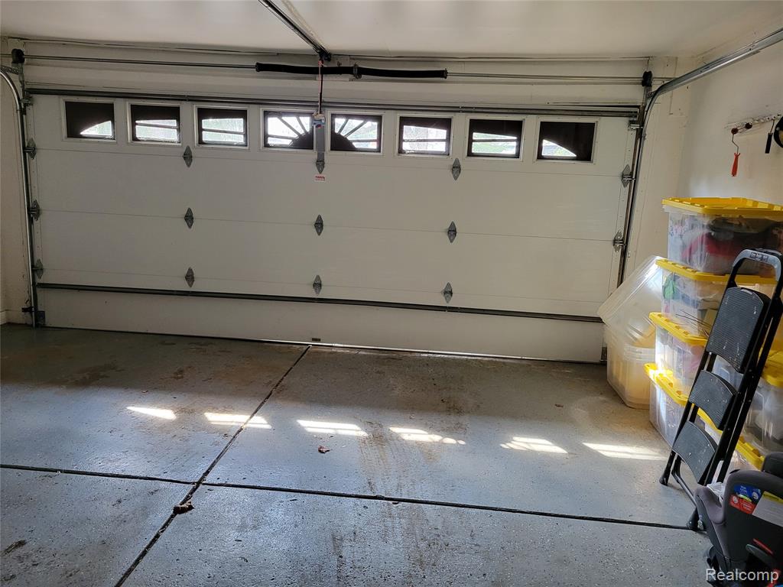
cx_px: 392
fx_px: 588
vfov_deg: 53.1
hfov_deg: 67.3
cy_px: 294
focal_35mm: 26
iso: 320
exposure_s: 1/120
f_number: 1.8
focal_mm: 5.4
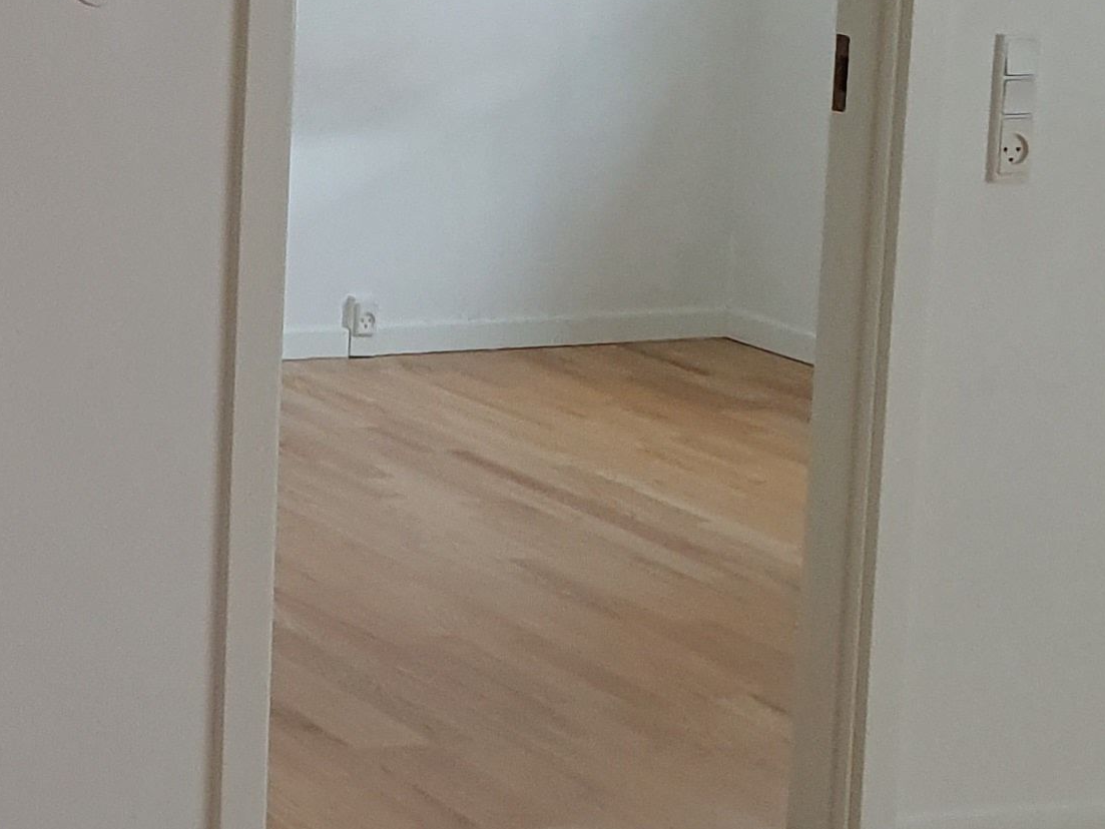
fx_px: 3034
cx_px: -646
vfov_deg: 15.3
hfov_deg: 18.0
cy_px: 43
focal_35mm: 95
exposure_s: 1/50
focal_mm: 4.32
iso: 160
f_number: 2.4
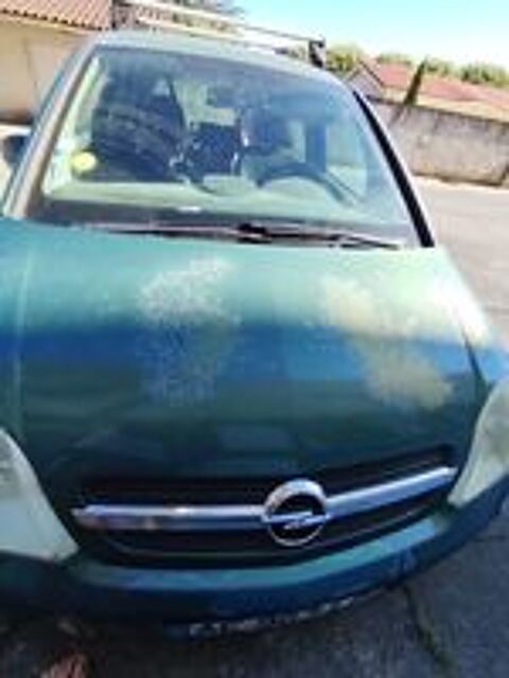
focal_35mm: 17
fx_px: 333
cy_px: 339
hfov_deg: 74.7
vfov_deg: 91.0
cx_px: 254
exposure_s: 1/376
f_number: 2.2
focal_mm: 1.42
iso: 100
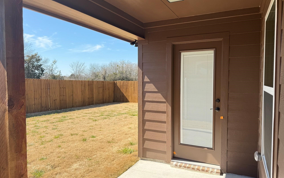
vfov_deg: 47.6
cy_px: 89
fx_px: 201
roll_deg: +0.2
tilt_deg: -2.6
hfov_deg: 70.4
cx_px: 139
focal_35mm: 26
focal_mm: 6.76
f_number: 1.78
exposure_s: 1/1493
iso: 80
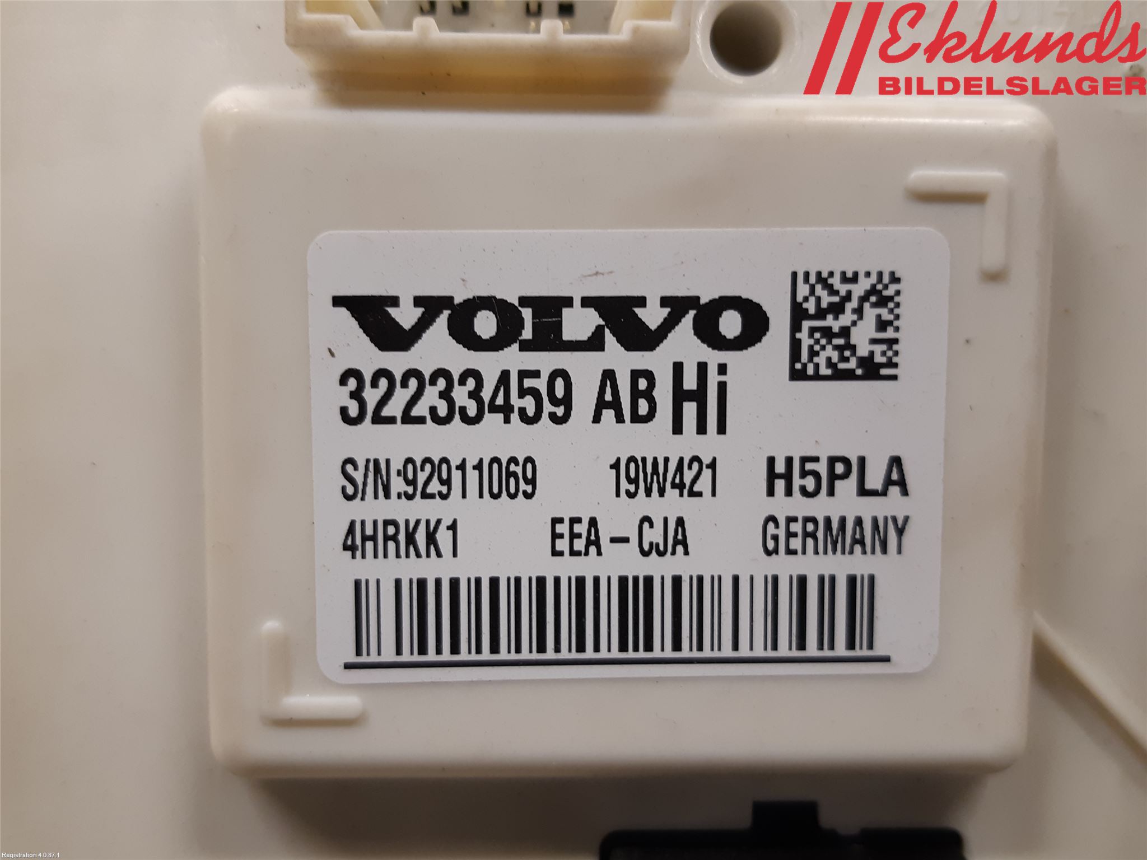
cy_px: 430
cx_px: 574
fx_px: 862
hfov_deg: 67.3
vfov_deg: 53.1
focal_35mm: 26
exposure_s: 1/50
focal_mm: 3.93
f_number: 1.7
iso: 100
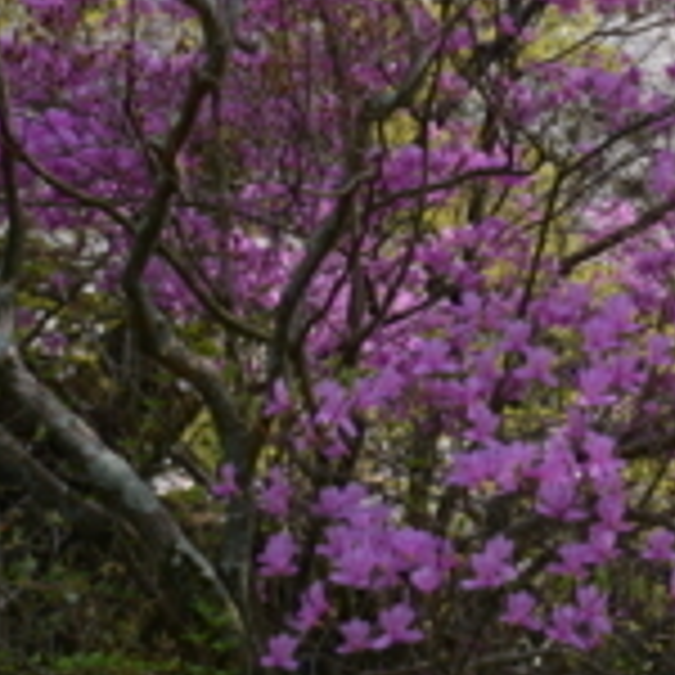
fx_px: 2030
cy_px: -58
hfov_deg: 17.5
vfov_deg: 18.2
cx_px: 909
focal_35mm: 92
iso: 100
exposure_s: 1/200
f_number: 7.1
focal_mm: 18
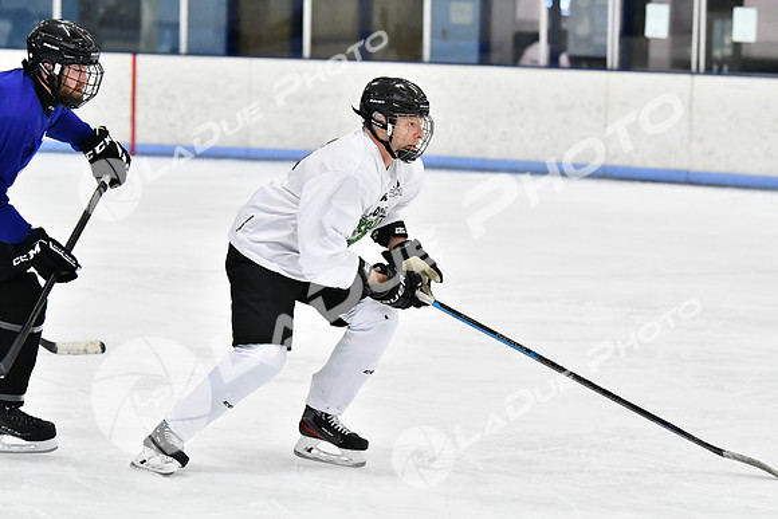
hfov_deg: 13.4
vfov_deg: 9.0
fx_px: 3307
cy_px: 260
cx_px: 389
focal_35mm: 153
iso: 6400
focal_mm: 102
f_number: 3.2
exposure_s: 1/1250
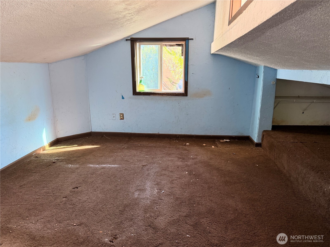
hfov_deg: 71.6
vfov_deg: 56.8
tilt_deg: -13.4
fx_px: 229
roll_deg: +0.8
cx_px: 165
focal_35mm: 24
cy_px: 124
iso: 200
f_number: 1.78
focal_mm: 6.76
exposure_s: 1/62
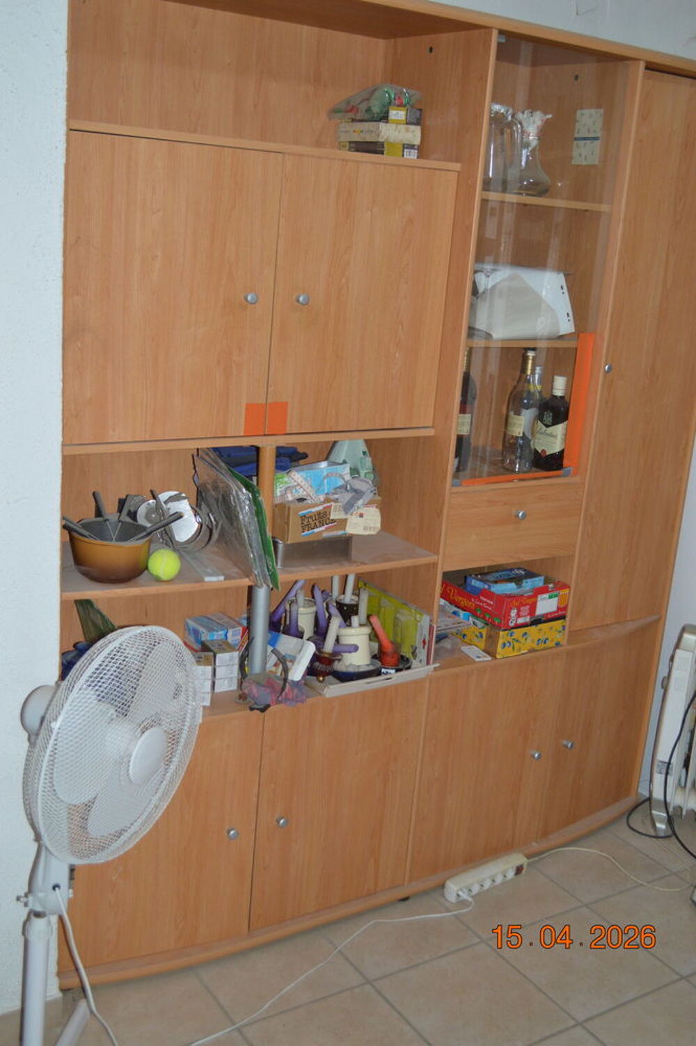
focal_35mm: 39
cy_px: 523
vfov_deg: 49.6
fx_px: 1133
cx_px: 348
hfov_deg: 34.1
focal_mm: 26
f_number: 4.2
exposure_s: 1/60
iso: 800
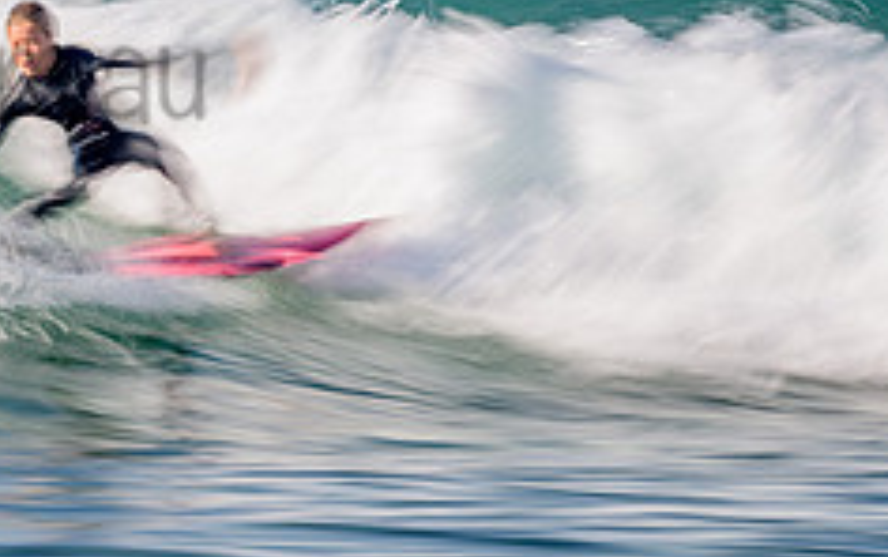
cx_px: -165
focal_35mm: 1533
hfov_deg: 1.4
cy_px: 50
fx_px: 37135
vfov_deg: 0.9
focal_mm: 500
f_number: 13
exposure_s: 1/13
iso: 31
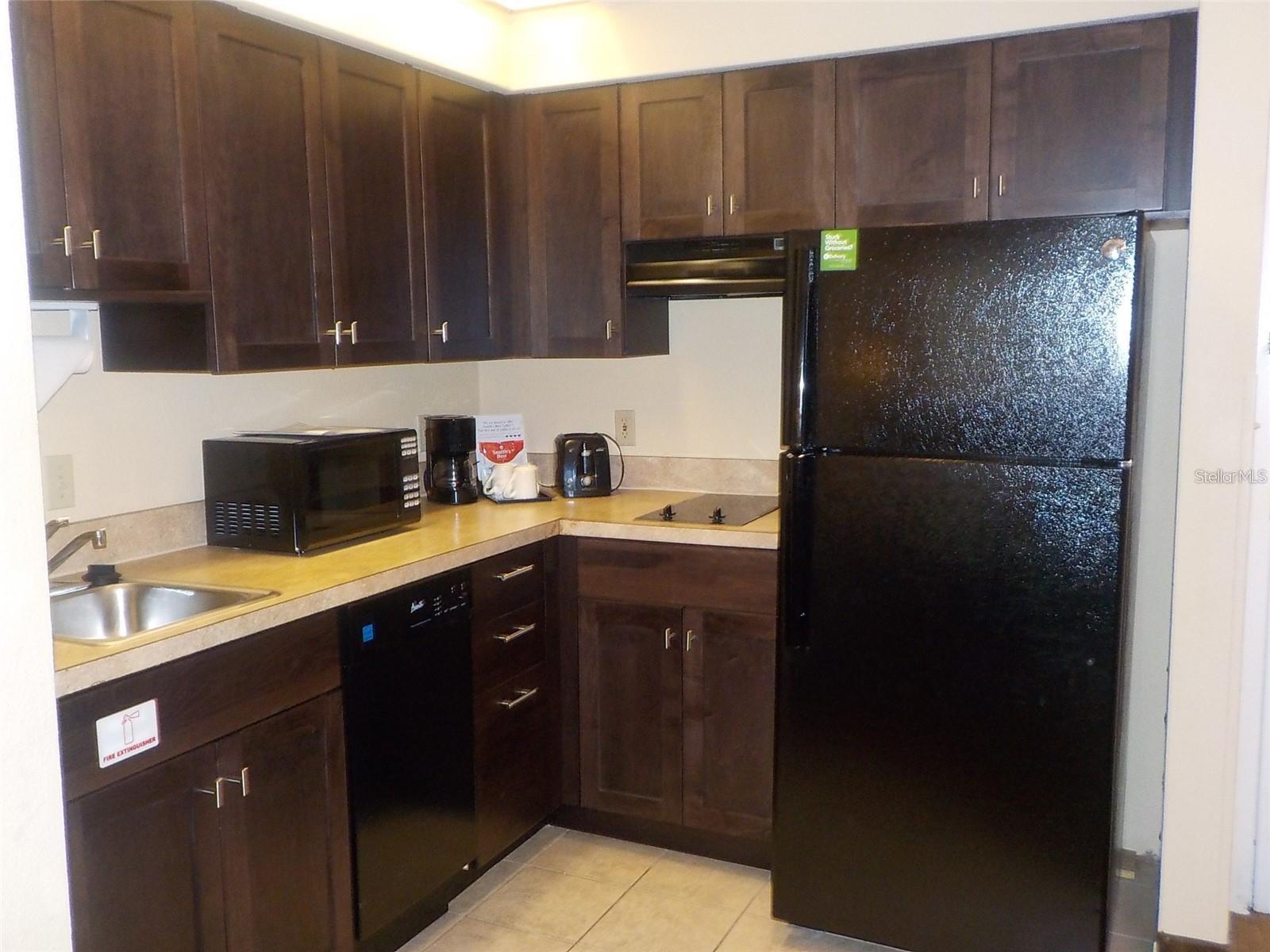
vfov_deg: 46.8
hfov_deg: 60.0
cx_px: 635
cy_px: 476
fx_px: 1101
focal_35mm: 30
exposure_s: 1/30
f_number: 3.3
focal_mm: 4.1
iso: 280
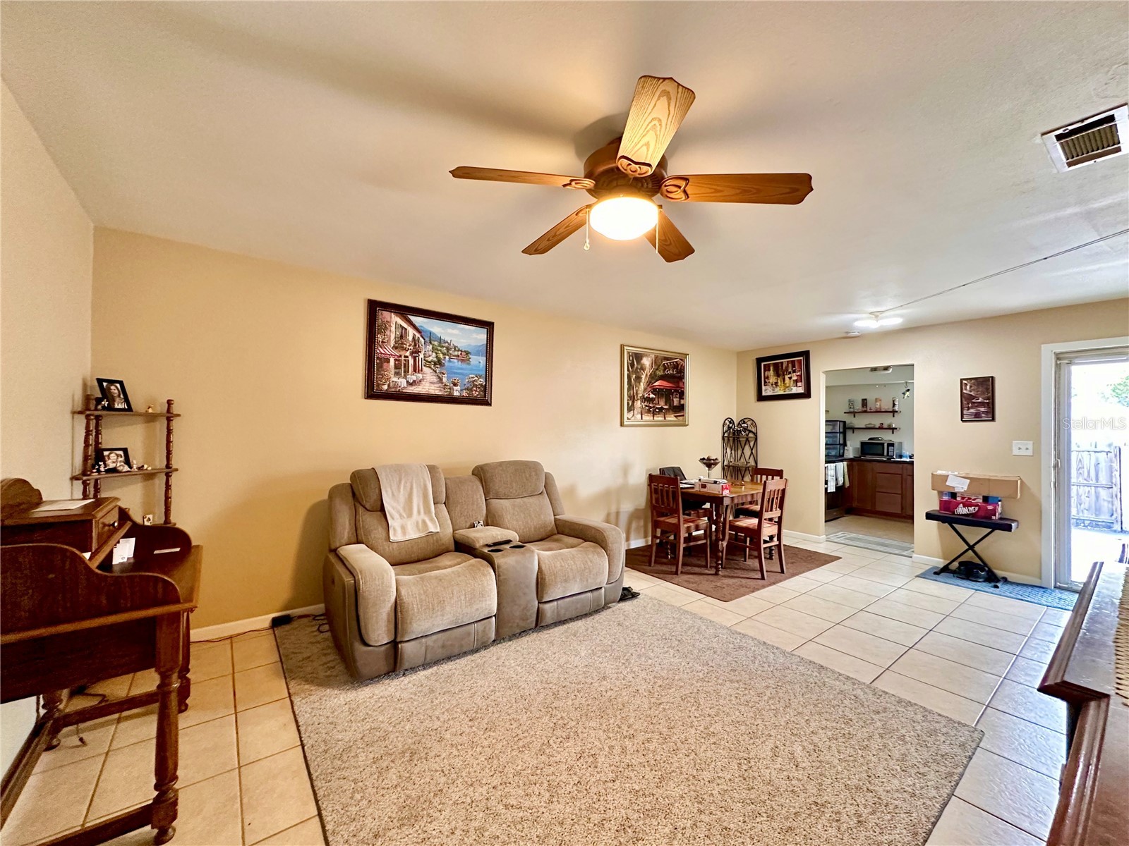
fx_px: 457
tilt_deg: +0.7
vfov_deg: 85.7
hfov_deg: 102.1
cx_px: 564
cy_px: 423
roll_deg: -0.7
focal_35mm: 14
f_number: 2.2
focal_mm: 2.22
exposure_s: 1/60
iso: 400
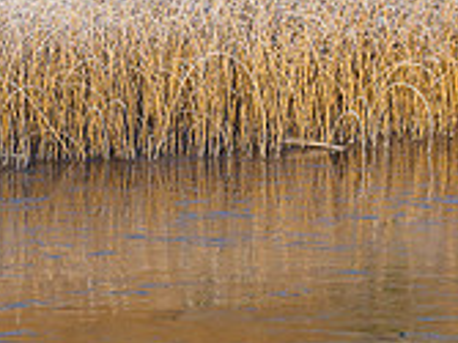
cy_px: -37
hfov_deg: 7.1
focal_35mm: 278
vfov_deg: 5.3
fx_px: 3676
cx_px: 181
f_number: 7.1
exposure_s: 1/250
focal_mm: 40
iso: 200
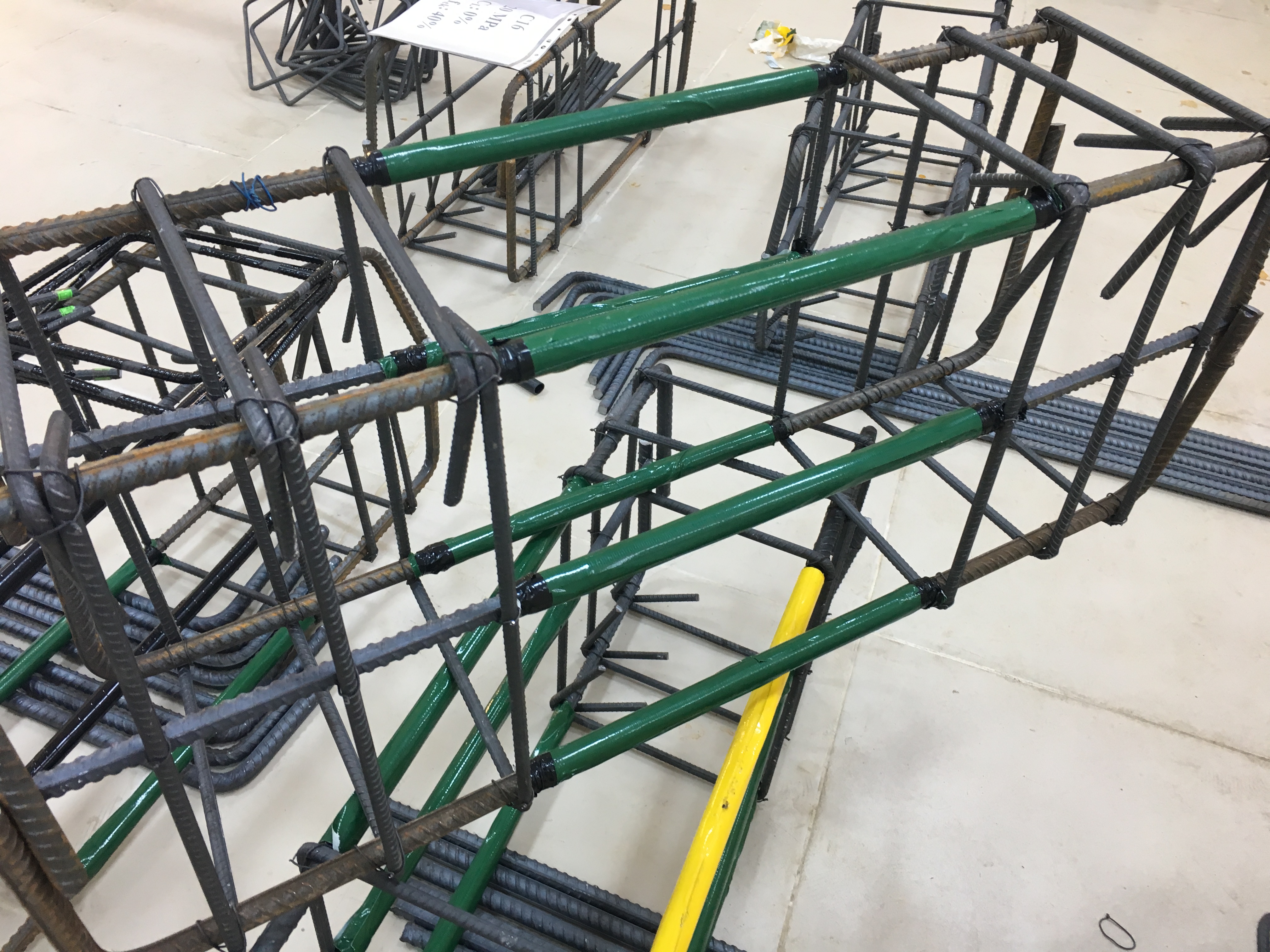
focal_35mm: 29
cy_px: 476
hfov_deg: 61.7
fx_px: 1064
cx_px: 635
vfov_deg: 48.2
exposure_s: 1/33
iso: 80
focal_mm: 4.15
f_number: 2.2
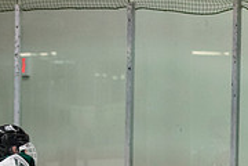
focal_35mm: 401
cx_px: 112
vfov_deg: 3.4
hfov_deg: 5.1
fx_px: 2762
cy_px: 370
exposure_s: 1/640
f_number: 3.2
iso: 2000
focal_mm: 82
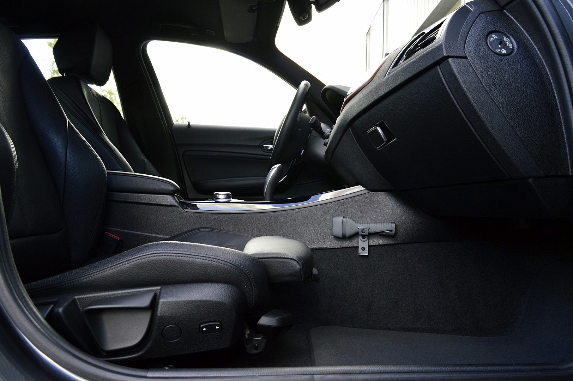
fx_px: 429
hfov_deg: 67.4
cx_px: 286
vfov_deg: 47.9
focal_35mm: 27
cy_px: 190
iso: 400
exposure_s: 1/60
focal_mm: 18
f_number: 8
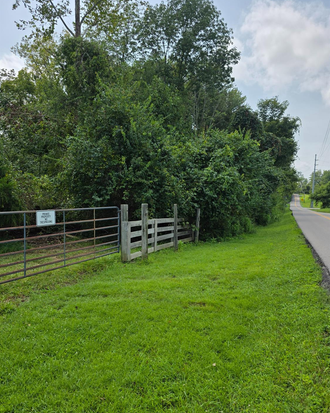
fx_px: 293
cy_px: 217
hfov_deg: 58.8
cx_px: 165
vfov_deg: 70.2
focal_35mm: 24
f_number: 1.7
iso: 80
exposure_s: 1/5958
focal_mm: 6.3
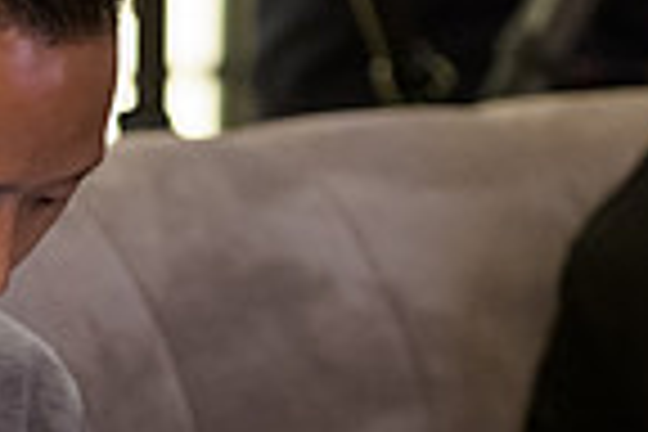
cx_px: -104
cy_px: 416
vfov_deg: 3.4
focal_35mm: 402
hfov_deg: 5.1
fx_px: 7235
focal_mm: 100
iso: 3200
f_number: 3.2
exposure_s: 1/50
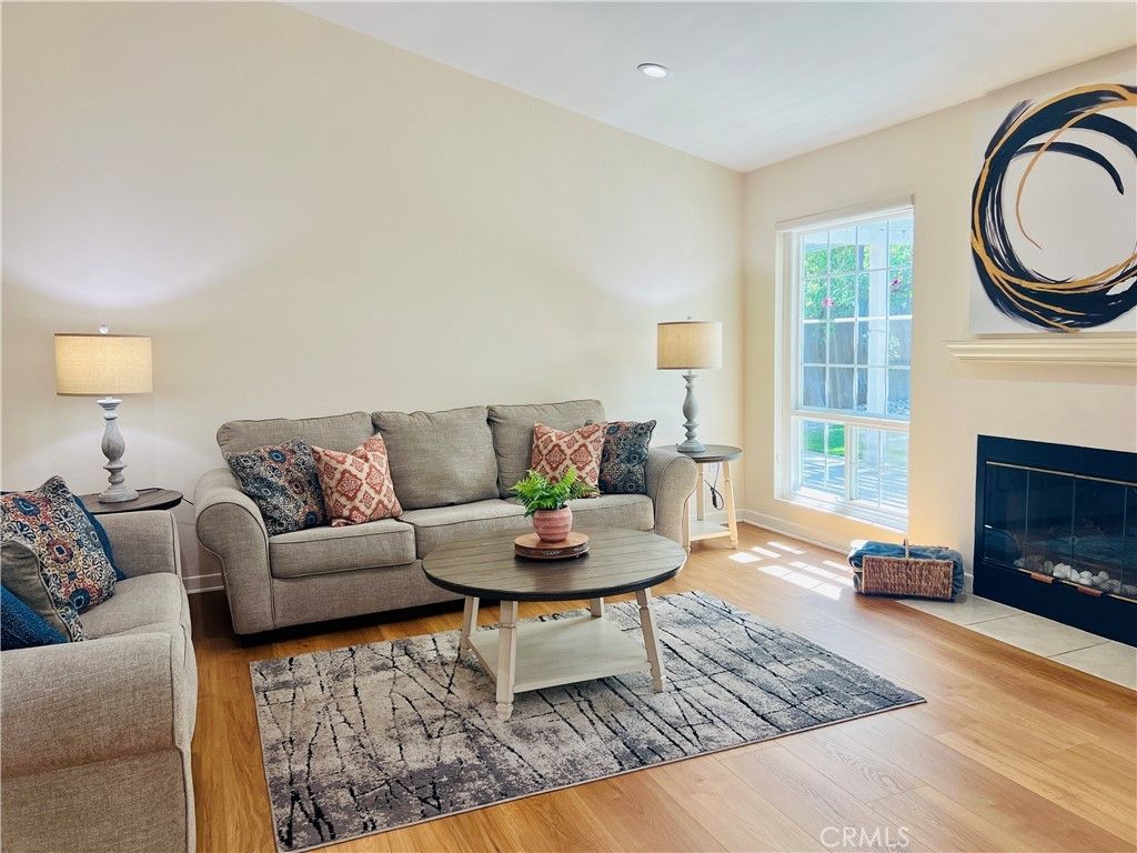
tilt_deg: -6.4
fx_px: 854
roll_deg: +1.5
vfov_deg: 53.1
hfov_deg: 67.3
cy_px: 426
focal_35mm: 26
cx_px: 568
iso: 64
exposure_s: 1/120
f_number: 1.5
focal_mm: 5.7
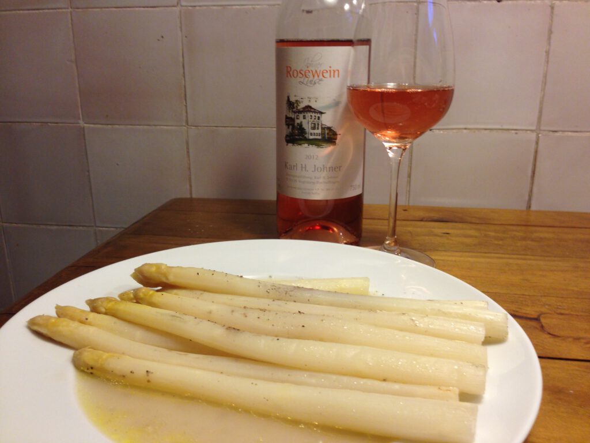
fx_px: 562
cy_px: 222
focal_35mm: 33
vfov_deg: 42.9
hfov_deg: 55.4
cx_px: 295
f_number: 2.4
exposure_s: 1/20
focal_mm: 4.12
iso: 80
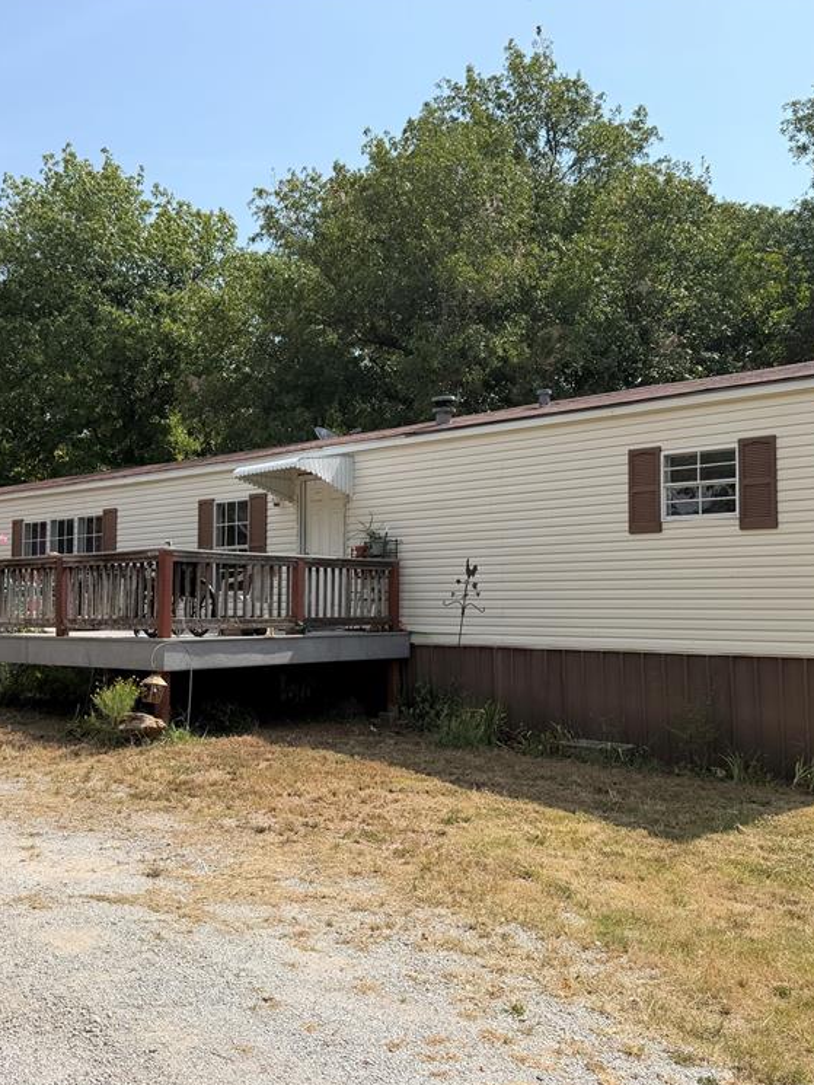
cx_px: 368
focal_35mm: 33
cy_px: 545
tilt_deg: +3.4
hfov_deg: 42.9
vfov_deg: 55.3
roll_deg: +0.4
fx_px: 1034
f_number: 1.78
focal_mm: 6.76
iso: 80
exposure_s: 1/4405
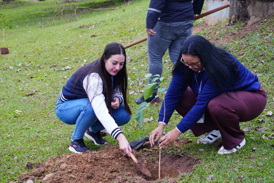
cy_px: 92
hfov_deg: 28.1
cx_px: 137
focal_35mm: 72
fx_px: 548
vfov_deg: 18.9
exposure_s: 1/125
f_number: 5.6
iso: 500
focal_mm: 48
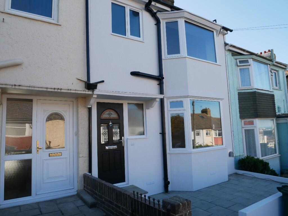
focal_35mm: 24
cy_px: 108
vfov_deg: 56.9
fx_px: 200
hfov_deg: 71.6
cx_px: 144
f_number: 5.6
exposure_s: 1/320
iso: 200
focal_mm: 12
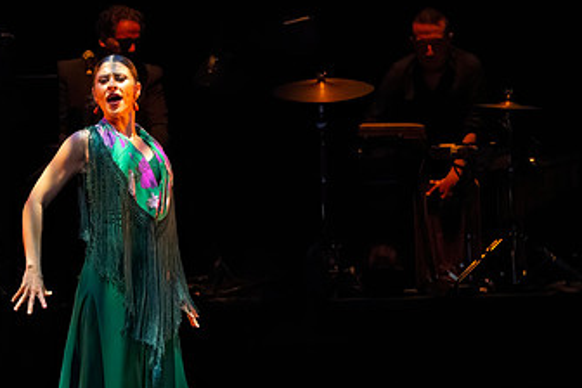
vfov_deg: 2.3
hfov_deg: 3.4
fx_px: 9715
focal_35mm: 601
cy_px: 273
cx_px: 88
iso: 25600
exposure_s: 1/400
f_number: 10
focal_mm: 348
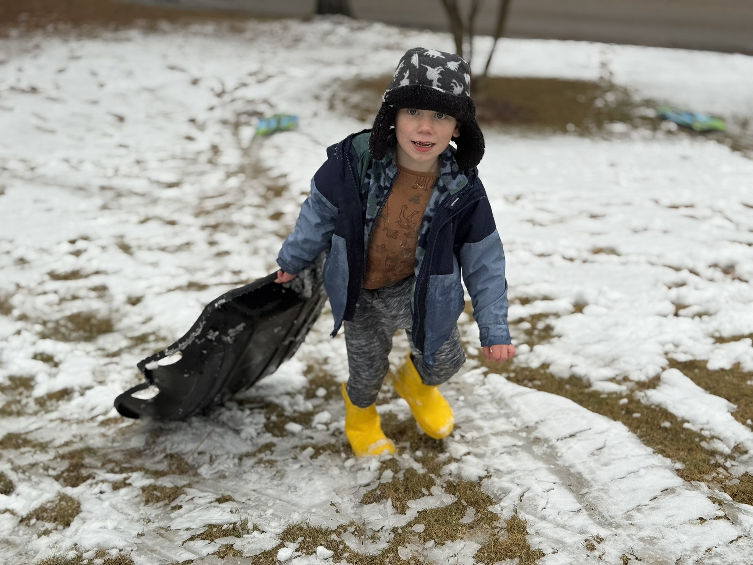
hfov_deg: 39.7
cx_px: 376
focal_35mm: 48
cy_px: 282
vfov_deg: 30.3
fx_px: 1044
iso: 80
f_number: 1.78
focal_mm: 6.76
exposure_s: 1/351
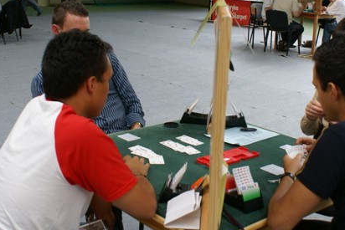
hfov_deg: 38.8
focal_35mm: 51
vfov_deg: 26.5
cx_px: 195
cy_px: 111
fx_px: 489
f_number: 5.6
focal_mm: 20
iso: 200
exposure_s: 1/30
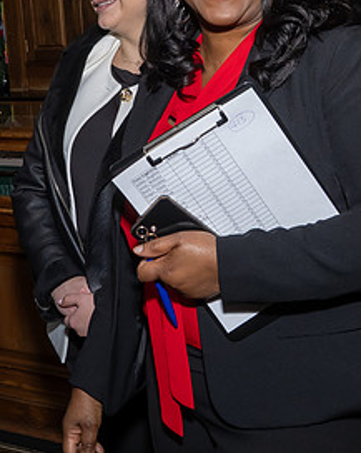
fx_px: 1070
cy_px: 132
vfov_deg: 23.7
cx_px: 118
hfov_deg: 19.1
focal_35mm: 80
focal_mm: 19
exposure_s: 1/250
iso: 500
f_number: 8
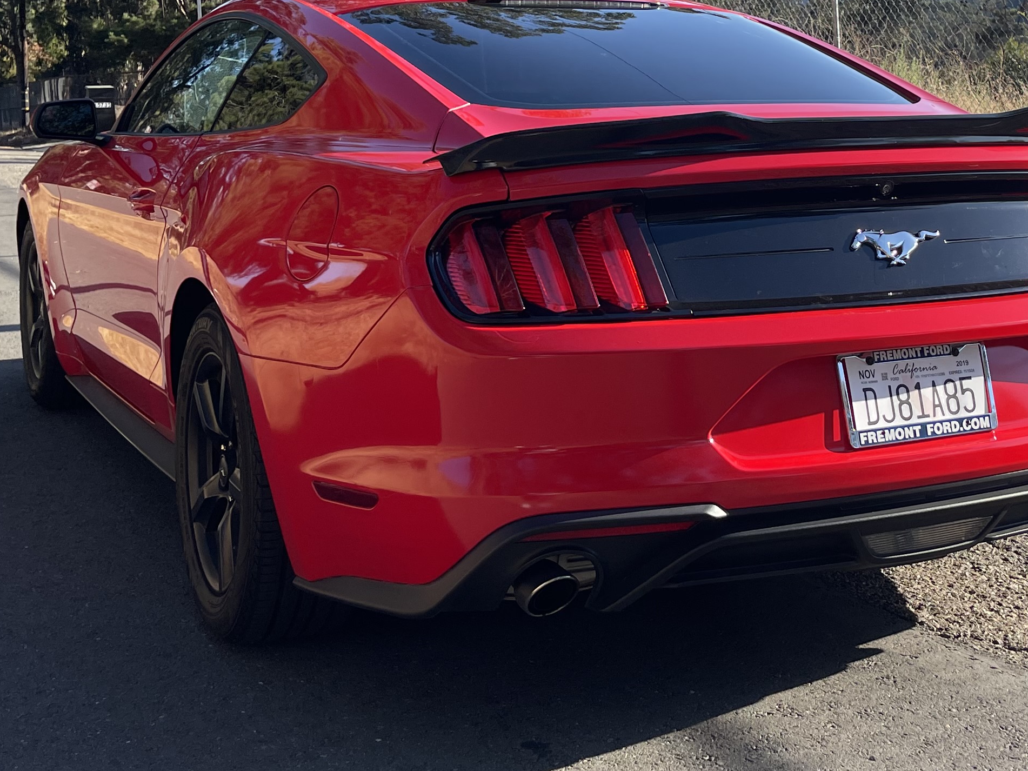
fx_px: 1574
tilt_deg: -8.6
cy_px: 206
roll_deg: +0.0
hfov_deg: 35.6
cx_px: 730
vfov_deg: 27.2
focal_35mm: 53
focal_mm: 5.1
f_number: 1.6
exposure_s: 1/1175
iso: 32
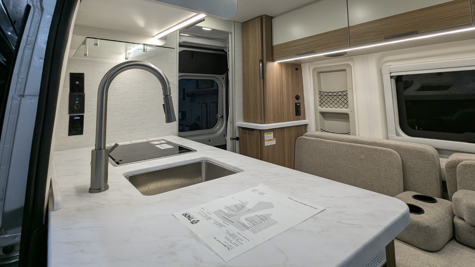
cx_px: 243
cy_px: 75
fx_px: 239
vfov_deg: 56.2
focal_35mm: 19
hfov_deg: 89.5
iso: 115
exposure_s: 1/168
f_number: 2.2
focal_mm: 2.35
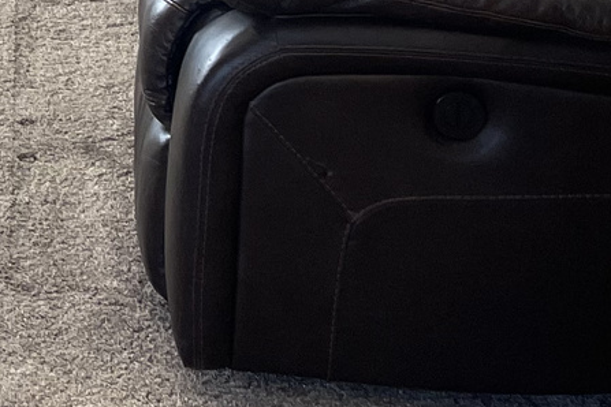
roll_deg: -0.5
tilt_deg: -8.0
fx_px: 2020
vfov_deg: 10.1
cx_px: -362
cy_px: -560
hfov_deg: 15.6
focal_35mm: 119
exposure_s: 1/60
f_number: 1.6
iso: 80
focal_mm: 5.1
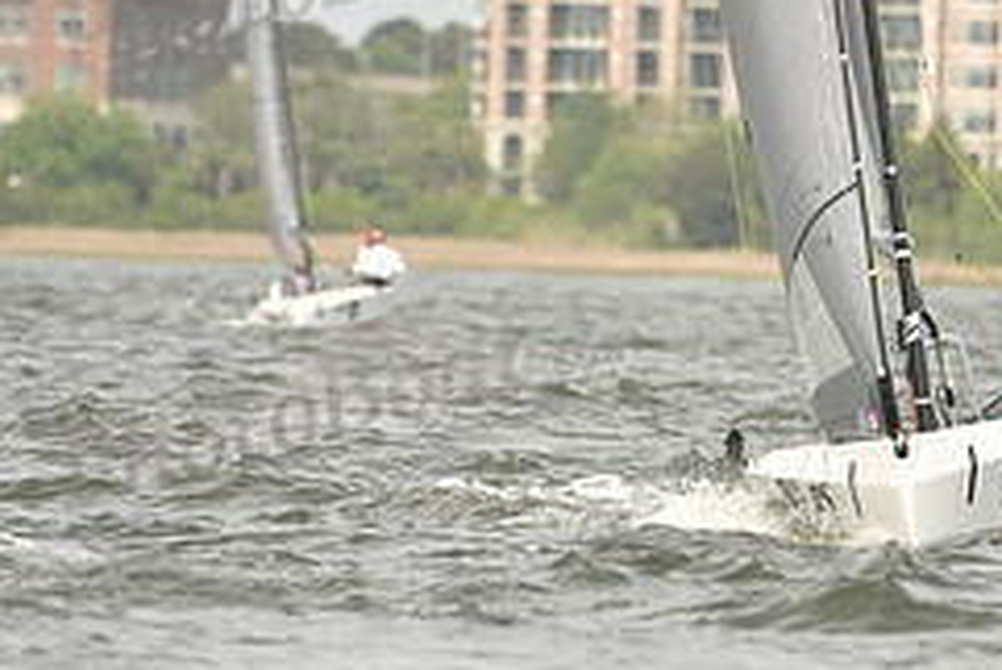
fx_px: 26791
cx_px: 861
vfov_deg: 1.4
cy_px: 127
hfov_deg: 2.1
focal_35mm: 962
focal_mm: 400
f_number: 5.6
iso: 320
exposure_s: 1/1600
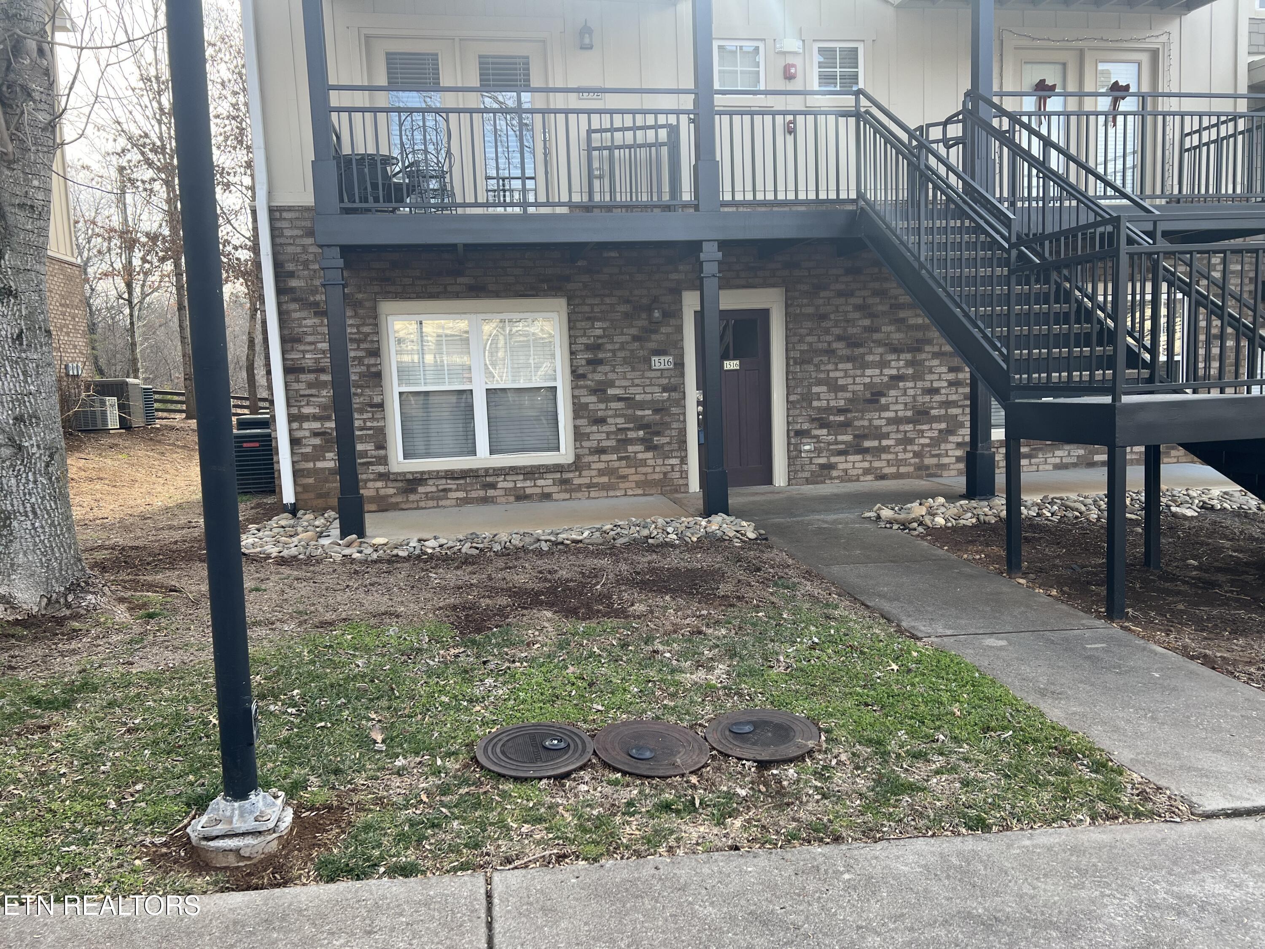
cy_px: 474
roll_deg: +2.5
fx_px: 950
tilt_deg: -6.9
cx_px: 632
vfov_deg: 53.1
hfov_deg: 67.3
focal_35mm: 26
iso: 50
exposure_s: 1/728
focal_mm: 5.7
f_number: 1.5
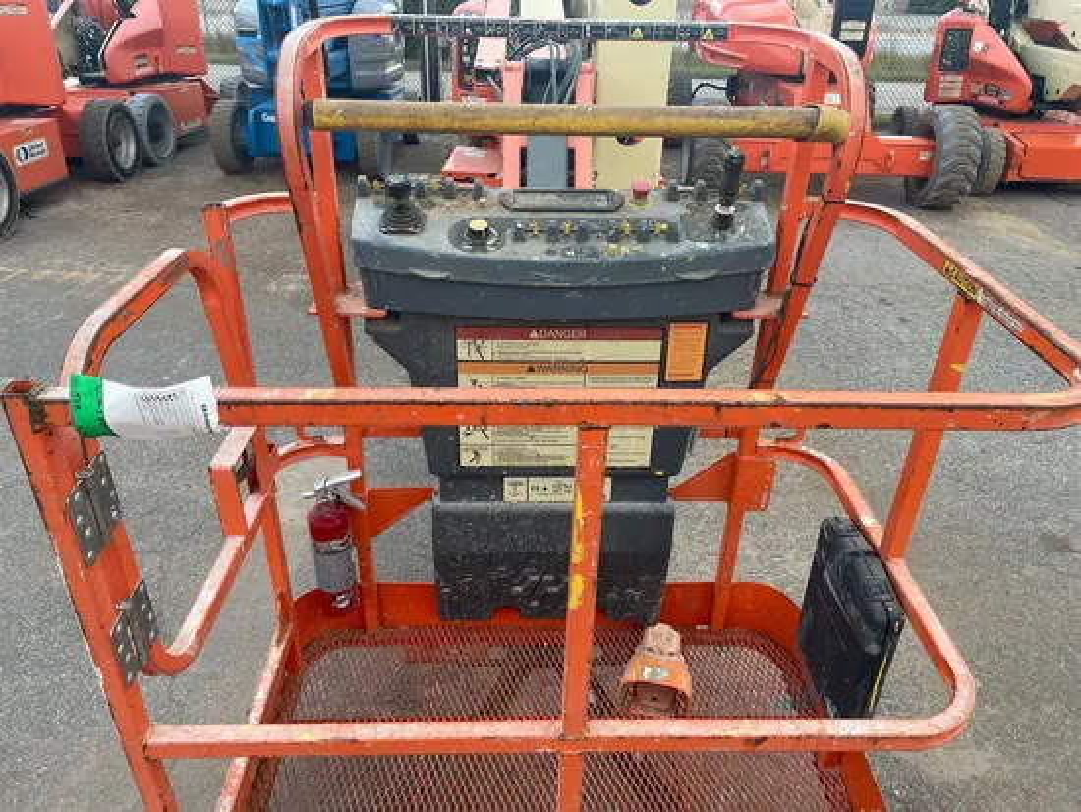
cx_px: 540
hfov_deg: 67.3
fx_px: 812
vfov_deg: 53.1
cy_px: 406
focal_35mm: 26
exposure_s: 1/121
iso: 50
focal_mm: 4.2
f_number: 1.6
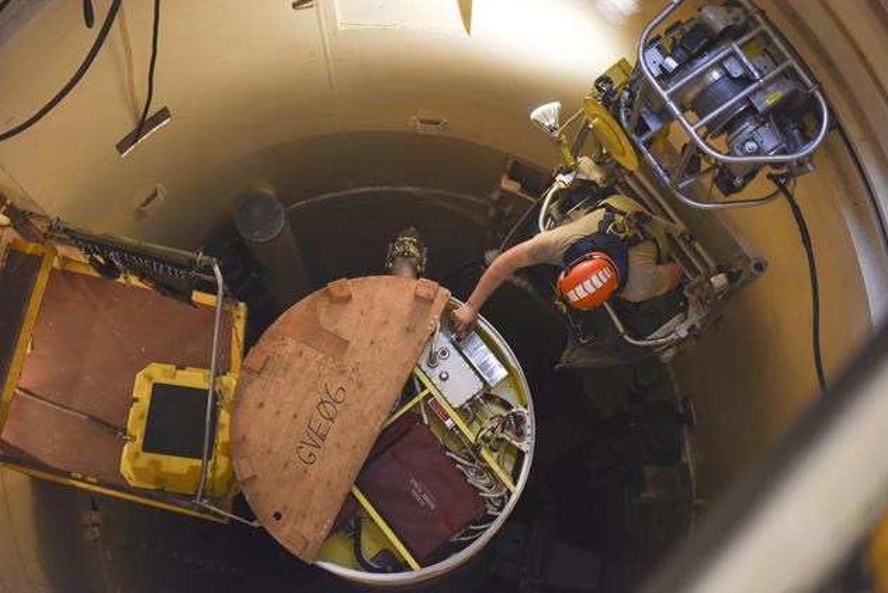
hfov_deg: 28.1
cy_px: 291
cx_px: 434
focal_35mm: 72
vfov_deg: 18.9
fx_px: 1777
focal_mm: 70
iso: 2000
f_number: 2.8
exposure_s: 1/250
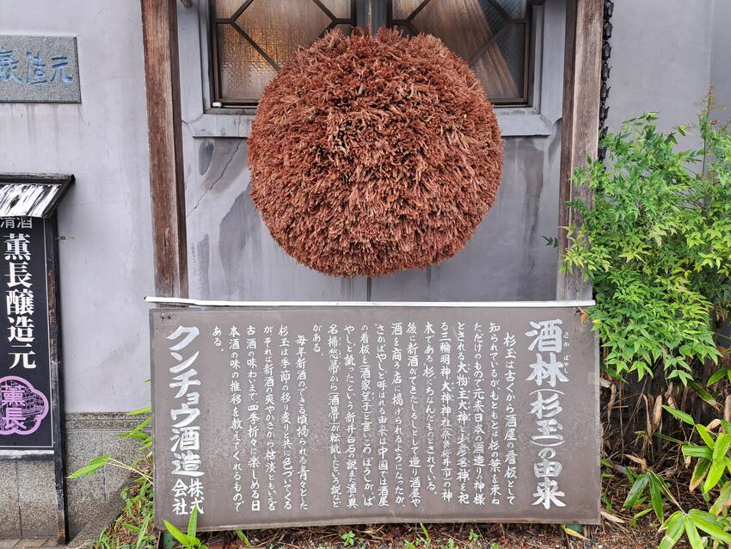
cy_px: 274
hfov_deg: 71.6
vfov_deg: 56.8
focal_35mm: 24
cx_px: 366
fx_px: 507
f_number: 1.8
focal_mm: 5.23
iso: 50
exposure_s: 1/50
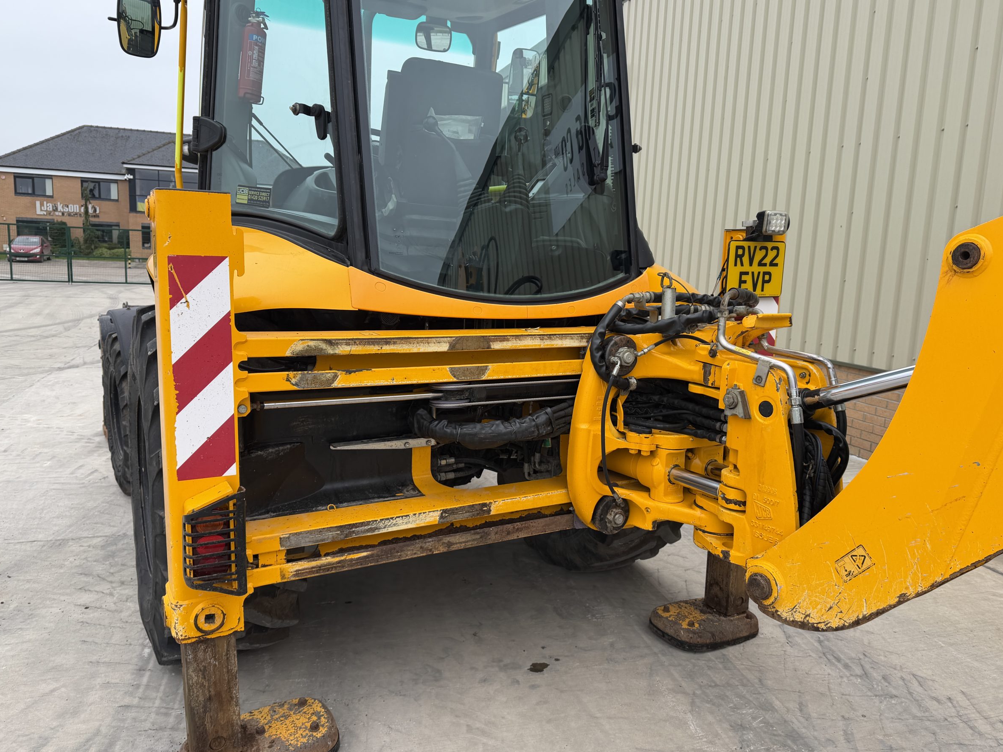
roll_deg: -1.7
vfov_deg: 53.1
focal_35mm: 26
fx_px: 753
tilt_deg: -9.5
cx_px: 519
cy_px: 380
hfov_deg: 67.3
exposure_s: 1/943
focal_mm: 6.76
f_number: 1.78
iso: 80
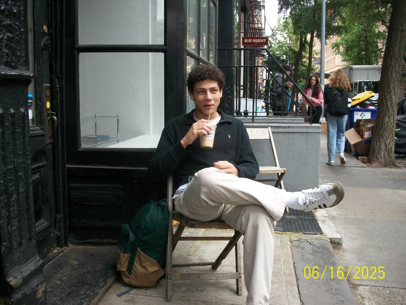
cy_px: 152
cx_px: 203
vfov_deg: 44.2
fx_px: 375
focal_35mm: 32
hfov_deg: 56.8
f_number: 2.9
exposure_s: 1/80
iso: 80
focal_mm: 5.7
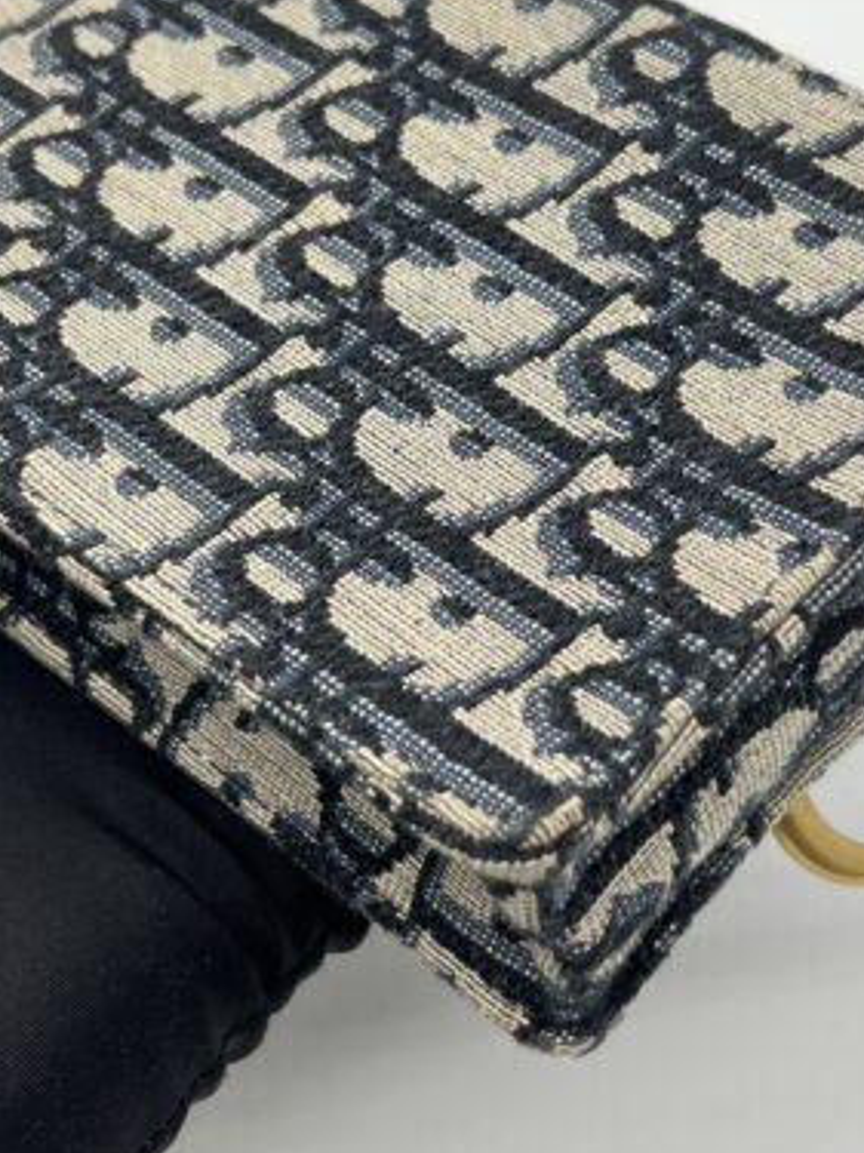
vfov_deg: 27.4
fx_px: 2364
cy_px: 553
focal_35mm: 71
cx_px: 489
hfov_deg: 20.7
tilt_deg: -45.0
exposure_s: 1/100
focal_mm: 5.7
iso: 40
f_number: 1.5
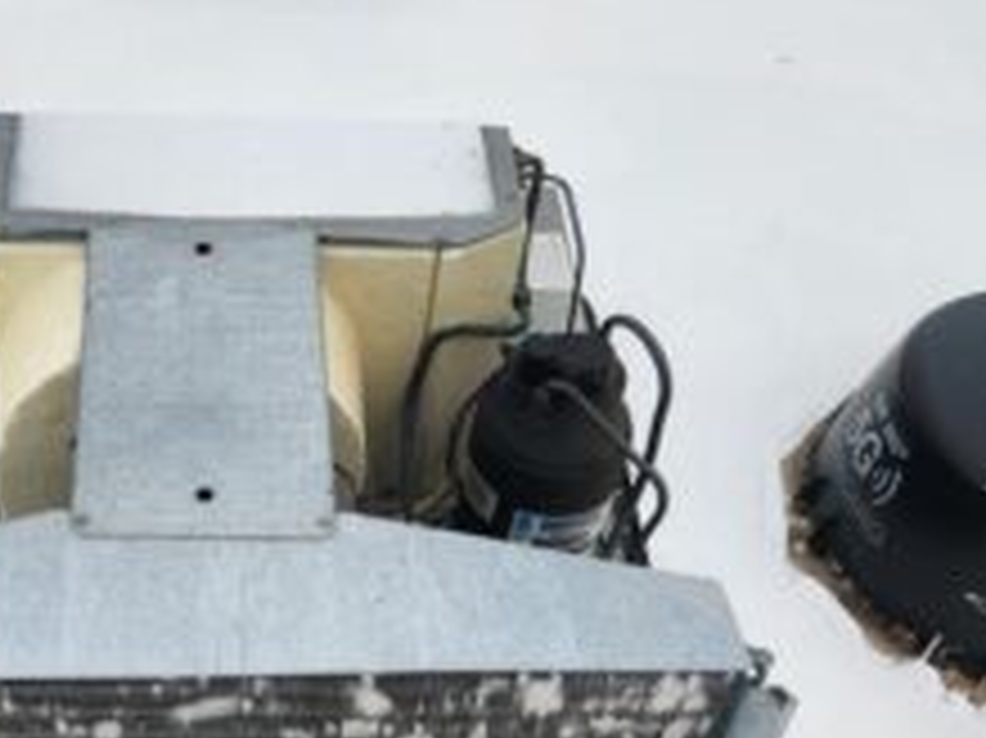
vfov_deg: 27.9
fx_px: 1452
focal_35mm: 51
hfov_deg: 37.0
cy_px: 594
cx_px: 308
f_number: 1.8
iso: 20
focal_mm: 5.4
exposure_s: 1/1272
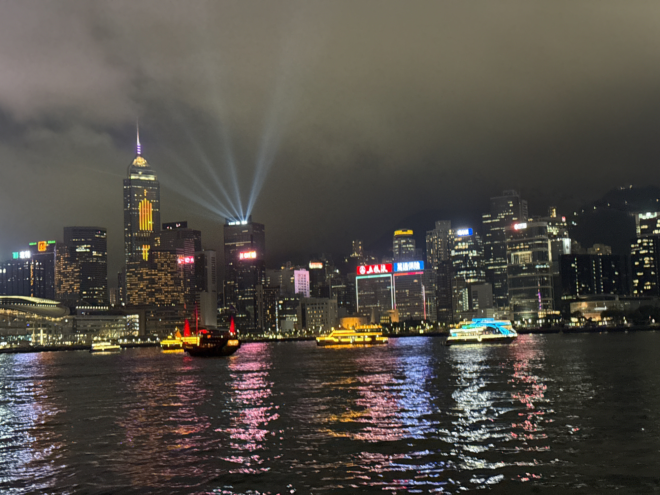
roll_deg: +2.2
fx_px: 915
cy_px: 248
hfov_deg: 39.7
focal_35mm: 48
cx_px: 330
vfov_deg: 30.3
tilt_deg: +5.5
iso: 800
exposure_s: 1/27
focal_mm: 6.76
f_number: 1.78
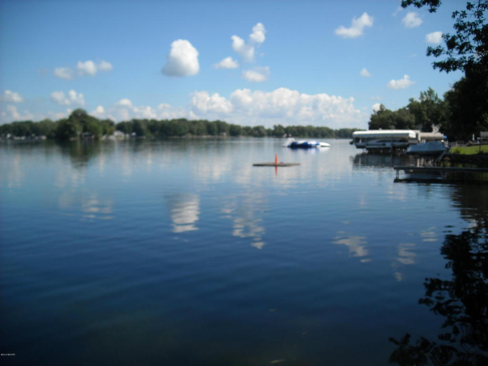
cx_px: 244
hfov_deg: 52.6
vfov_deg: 40.7
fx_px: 493
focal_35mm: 35
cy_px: 183
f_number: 5.6
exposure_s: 1/369
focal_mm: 5.7
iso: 64
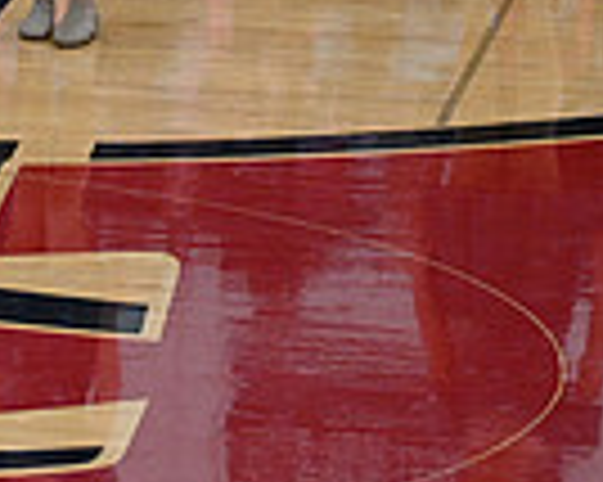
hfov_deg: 4.1
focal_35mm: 469
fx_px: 8364
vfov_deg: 3.3
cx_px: -693
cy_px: -268
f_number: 4
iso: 4000
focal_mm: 115
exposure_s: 1/400
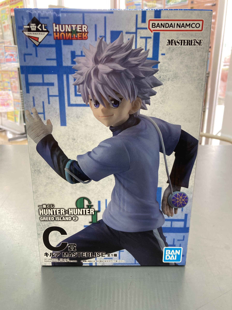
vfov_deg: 63.4
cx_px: 116
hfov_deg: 49.7
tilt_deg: -19.1
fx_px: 250
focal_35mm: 28
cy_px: 155
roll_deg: +0.9
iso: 80
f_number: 1.8
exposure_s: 1/60
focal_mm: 3.99
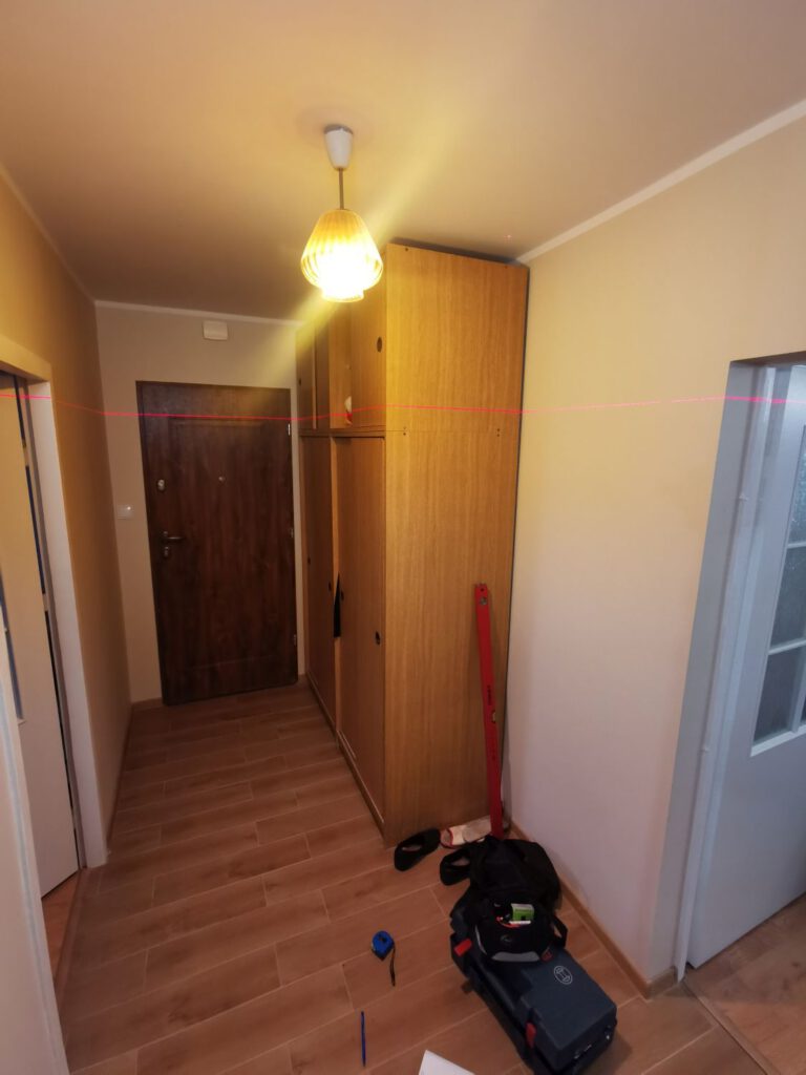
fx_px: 497
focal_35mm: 16
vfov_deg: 94.5
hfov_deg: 78.1
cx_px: 403
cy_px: 538
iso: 320
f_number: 2.2
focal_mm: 2.35
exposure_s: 1/33.3
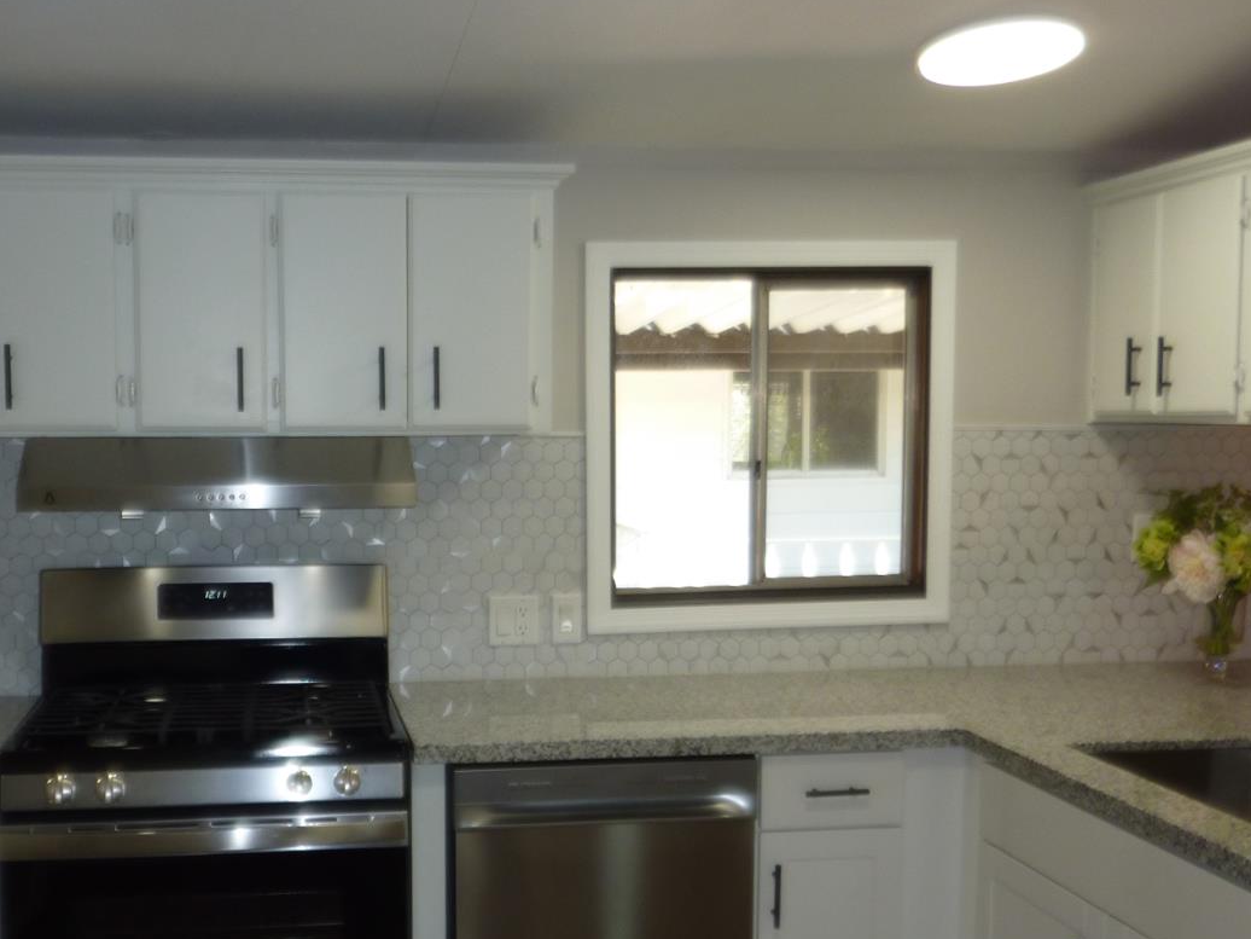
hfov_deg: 44.3
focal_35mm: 42
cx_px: 441
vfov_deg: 34.2
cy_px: 589
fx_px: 1518
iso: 100
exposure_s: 1/30
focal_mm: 4.7
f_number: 3.4
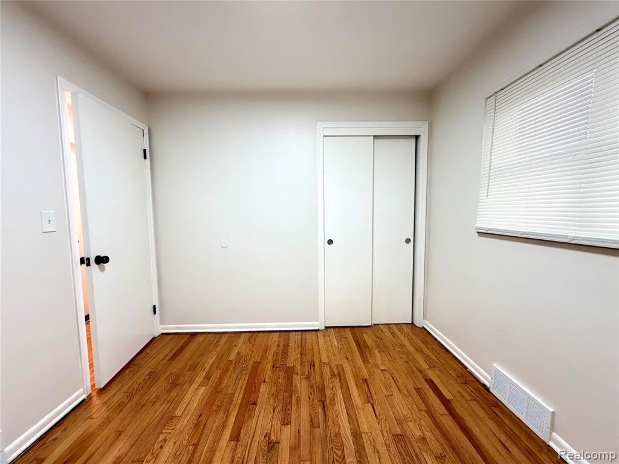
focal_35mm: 14
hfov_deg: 102.1
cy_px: 232
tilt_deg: -5.2
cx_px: 310
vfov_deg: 85.7
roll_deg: +0.7
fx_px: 250
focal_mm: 2.22
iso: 320
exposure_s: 1/96
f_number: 2.2
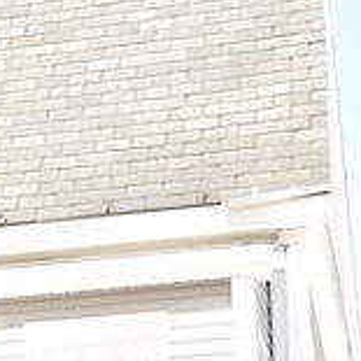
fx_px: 2973
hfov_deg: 6.4
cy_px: 565
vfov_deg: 6.8
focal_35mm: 252
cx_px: -701
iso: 100
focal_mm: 30
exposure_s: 1/125
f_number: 8
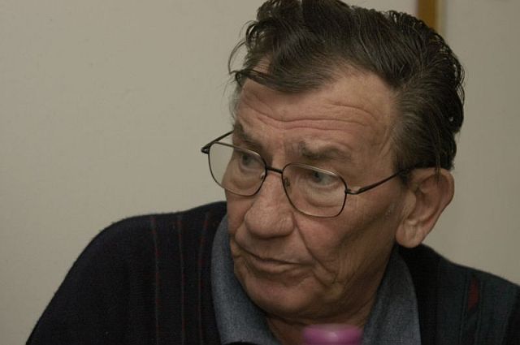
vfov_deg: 10.6
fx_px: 1861
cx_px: 260
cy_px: 172
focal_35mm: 129
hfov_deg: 15.9
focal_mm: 86
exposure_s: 1/180
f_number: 5.3
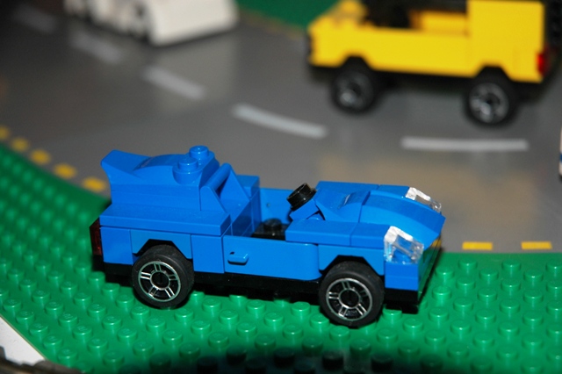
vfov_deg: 13.0
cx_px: 281
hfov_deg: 19.5
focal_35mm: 105
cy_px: 187
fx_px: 1638
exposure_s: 1/60
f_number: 4.5
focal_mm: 70
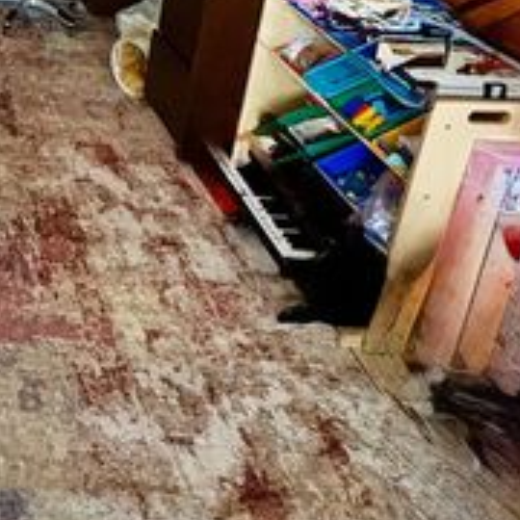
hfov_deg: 30.7
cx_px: -144
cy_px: -66
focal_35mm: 44
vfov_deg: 33.0
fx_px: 748
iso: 320
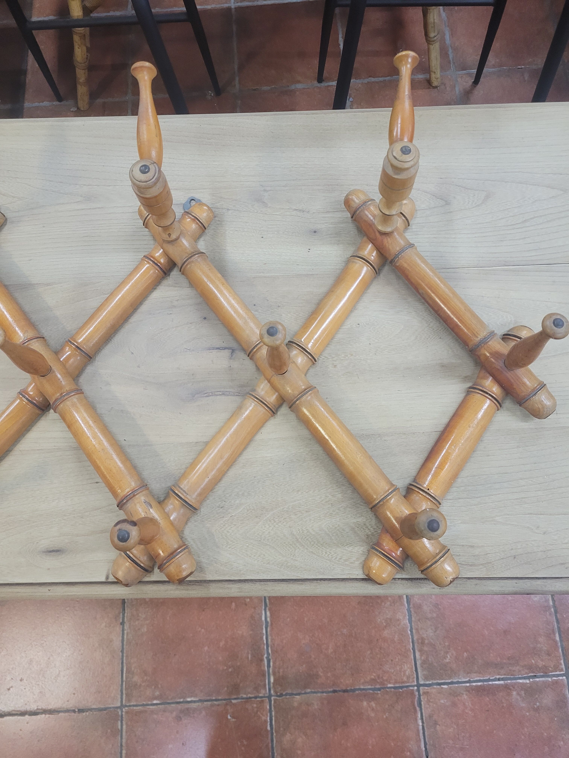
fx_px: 570
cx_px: 284
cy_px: 379
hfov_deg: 53.1
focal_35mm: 26
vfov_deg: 67.3
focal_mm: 5.4
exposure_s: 1/50
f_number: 1.8
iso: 320
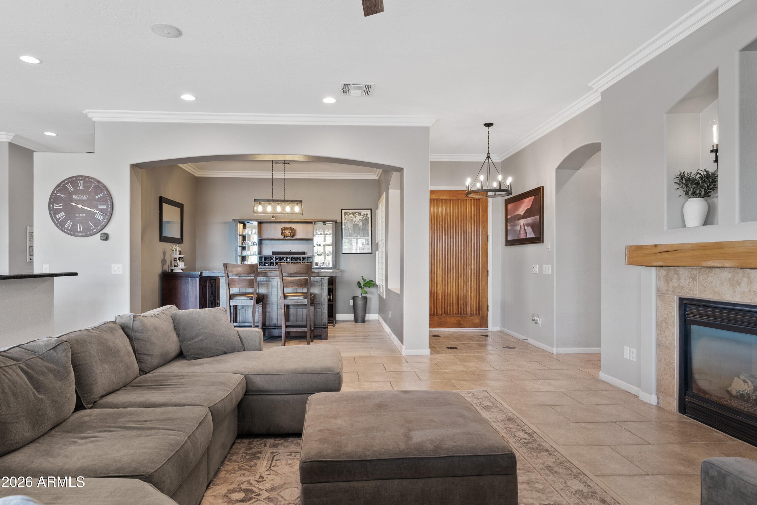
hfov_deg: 81.2
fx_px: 442
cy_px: 252
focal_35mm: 21
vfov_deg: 59.5
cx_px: 378
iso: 100
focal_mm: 21
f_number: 8
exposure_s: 1
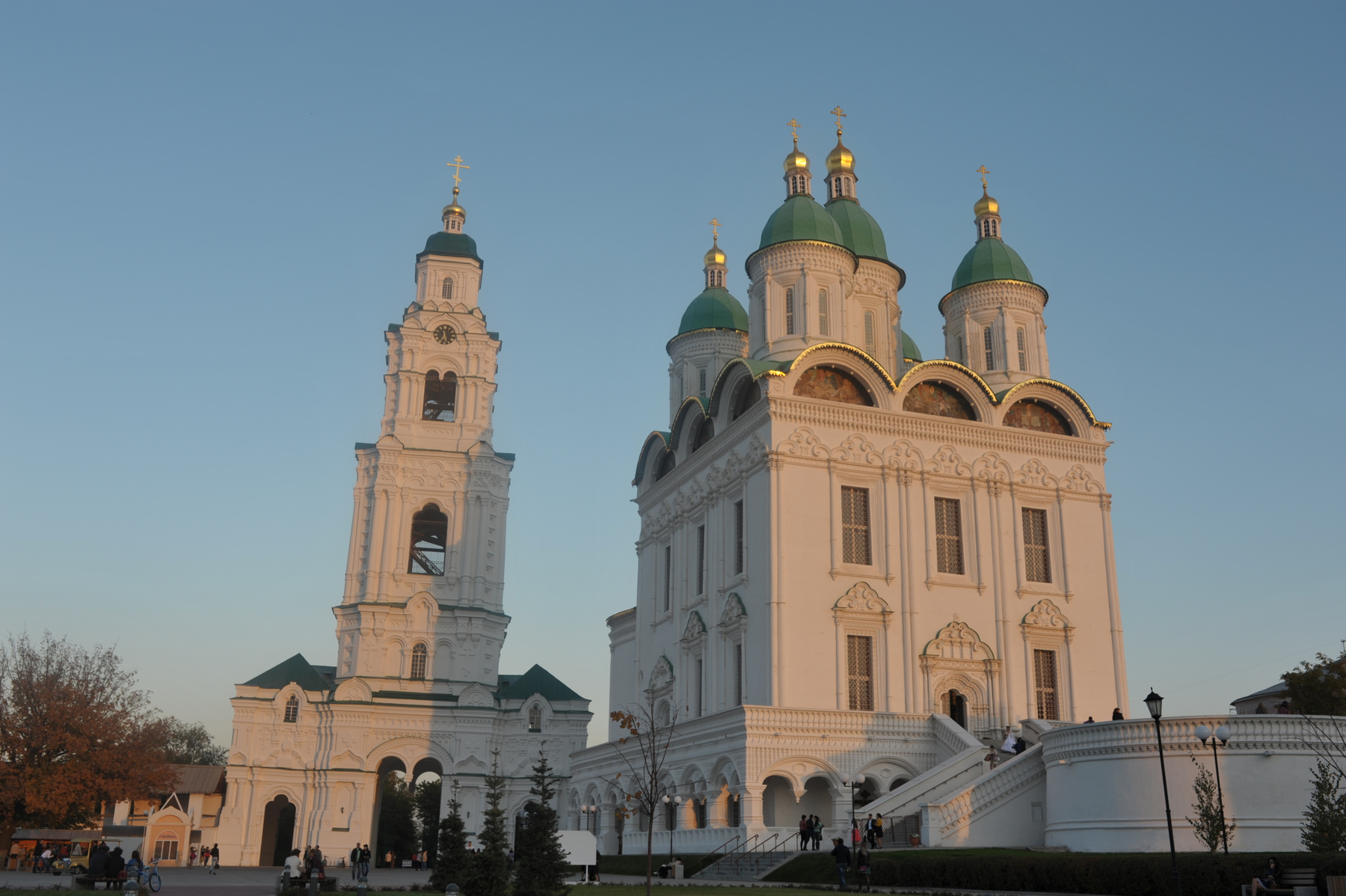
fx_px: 1308
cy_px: 448
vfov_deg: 37.8
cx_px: 673
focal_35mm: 35
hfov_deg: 54.5
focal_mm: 35
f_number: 5.6
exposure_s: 1/320
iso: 200
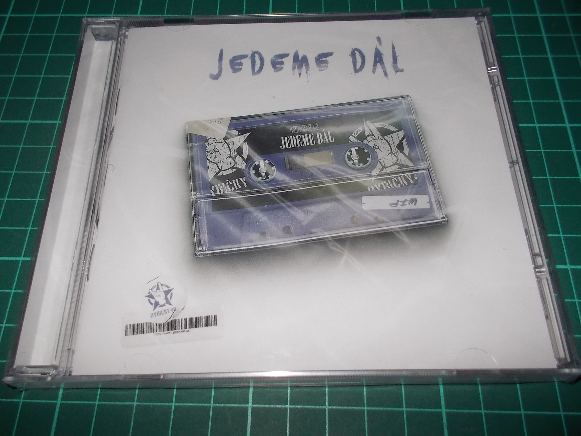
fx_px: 487
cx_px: 290
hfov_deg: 61.7
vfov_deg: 48.2
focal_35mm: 29
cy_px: 218
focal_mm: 4.1
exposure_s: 1/30
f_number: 3.3
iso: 200
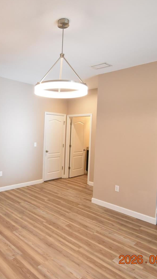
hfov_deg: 46.1
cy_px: 139
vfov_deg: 76.3
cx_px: 40
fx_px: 178
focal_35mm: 24
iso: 1600
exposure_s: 1/60
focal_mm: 10
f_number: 3.5
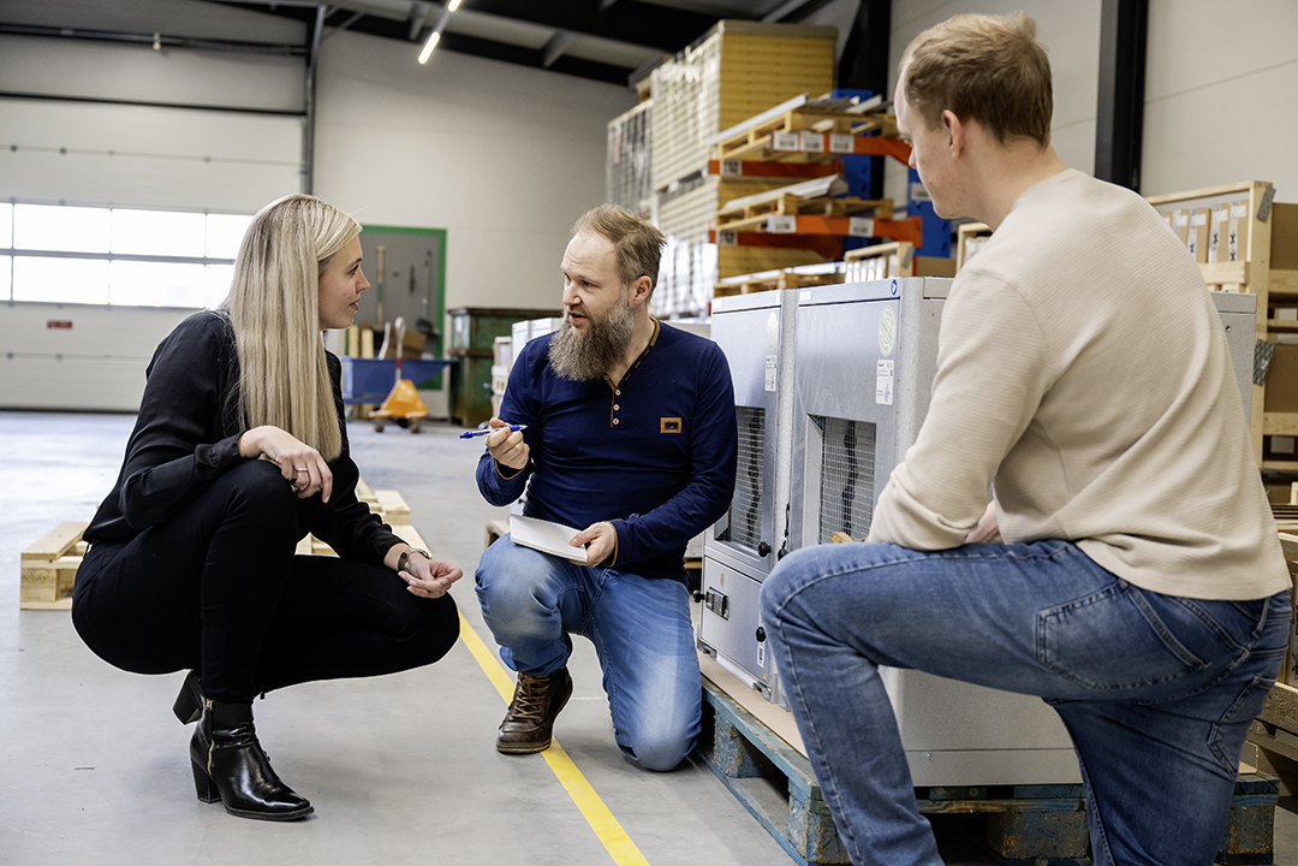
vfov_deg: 30.5
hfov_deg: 44.5
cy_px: 433
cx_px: 649
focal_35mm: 44
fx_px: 1586
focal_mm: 44
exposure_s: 1/200
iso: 1250
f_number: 3.5
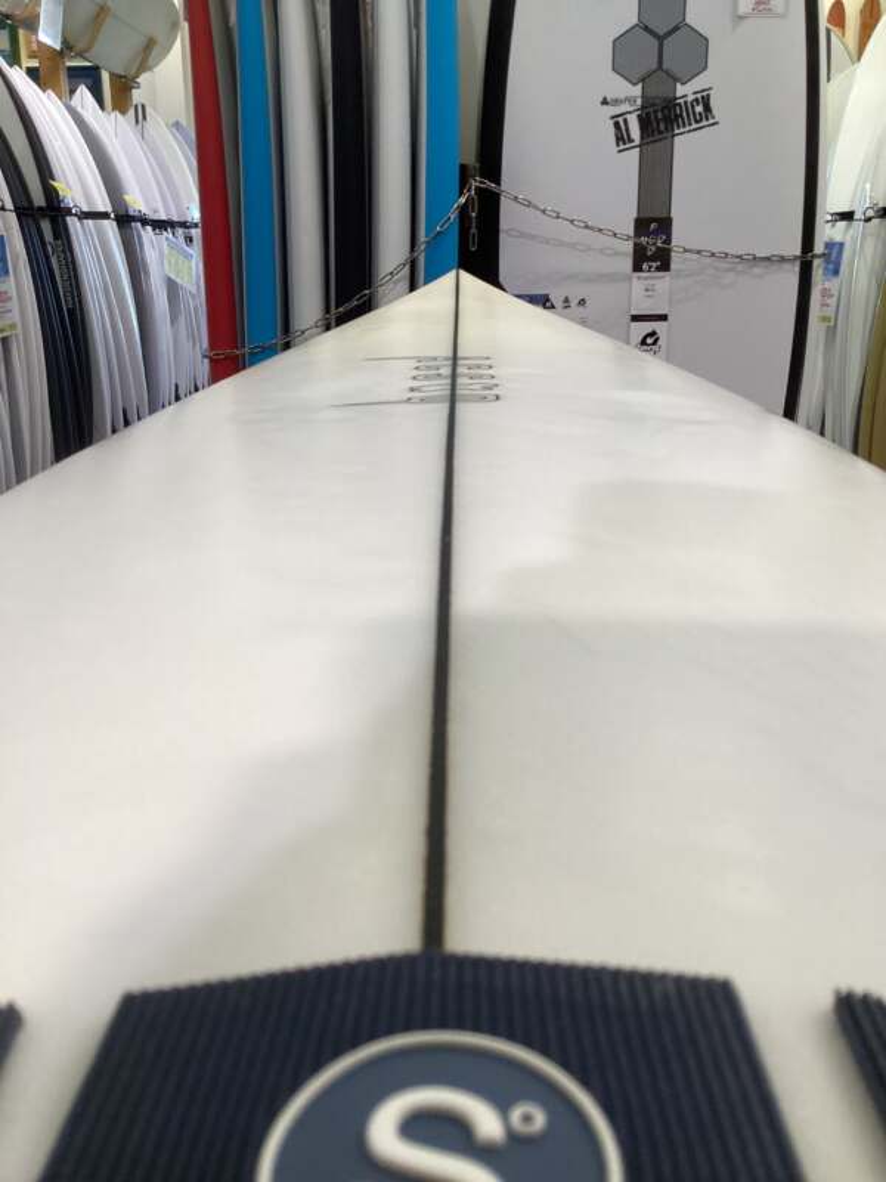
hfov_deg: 45.4
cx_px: 443
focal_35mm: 31
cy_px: 591
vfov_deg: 58.4
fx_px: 1058
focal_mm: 3.3
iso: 50
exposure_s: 1/100
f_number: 2.4
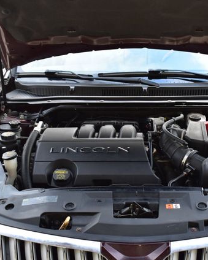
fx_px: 393
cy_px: 130
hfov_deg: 29.5
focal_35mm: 51
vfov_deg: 36.7
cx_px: 135
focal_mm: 24
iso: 400
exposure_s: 1/20
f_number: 6.3
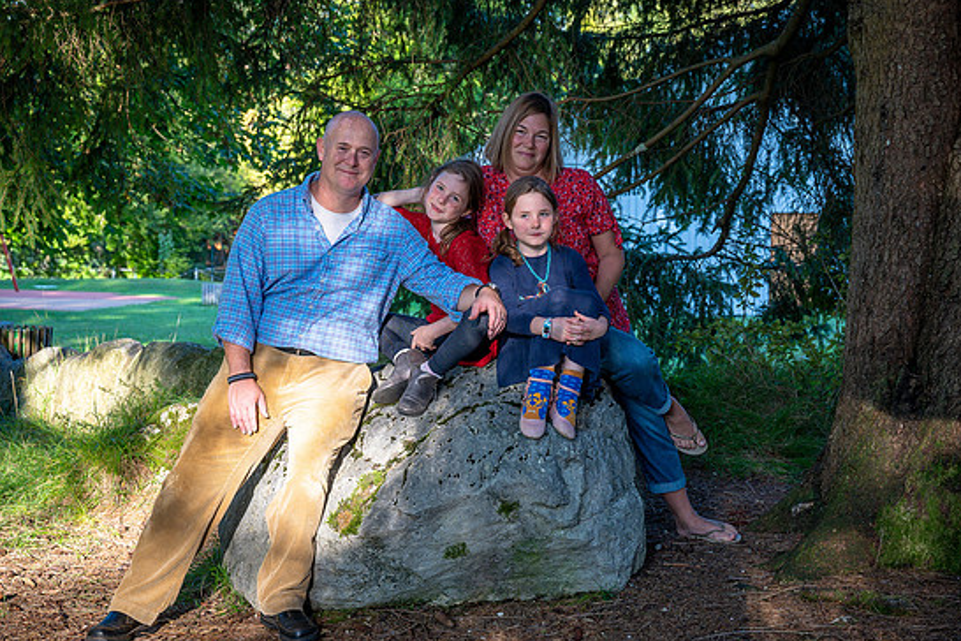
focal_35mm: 63
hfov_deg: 31.9
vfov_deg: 21.5
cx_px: 508
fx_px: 1682
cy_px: 379
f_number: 5.6
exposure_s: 1/125
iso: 200
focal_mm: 52
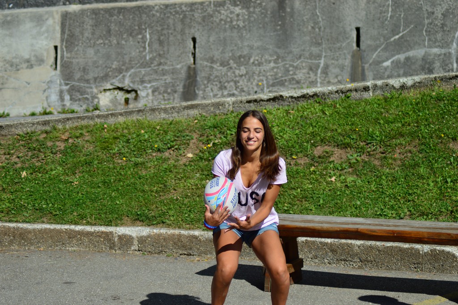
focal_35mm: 105
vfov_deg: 13.0
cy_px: 152
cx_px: 229
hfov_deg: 19.5
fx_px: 1335
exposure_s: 1/2000
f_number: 4
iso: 100
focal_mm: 70
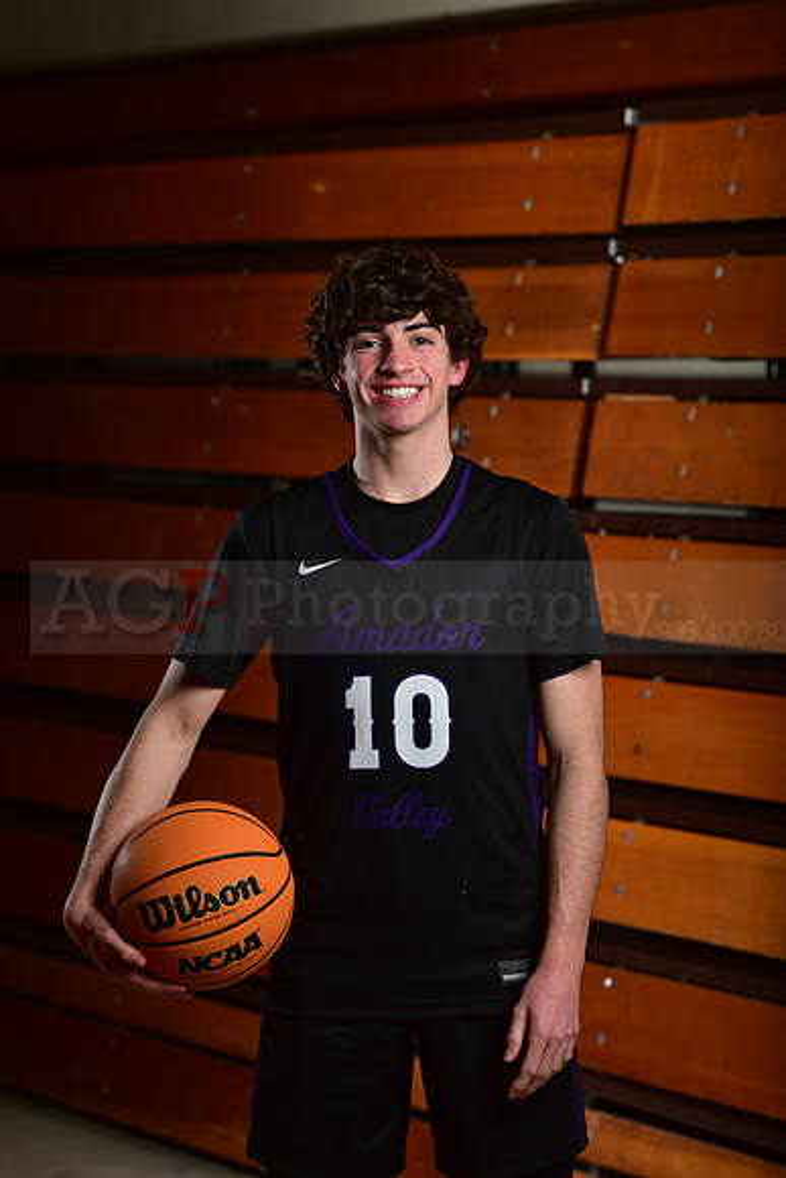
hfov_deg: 8.6
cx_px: 393
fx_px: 5236
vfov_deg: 12.8
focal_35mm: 160
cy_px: 589
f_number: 5.6
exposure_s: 1/250
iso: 250
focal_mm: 160
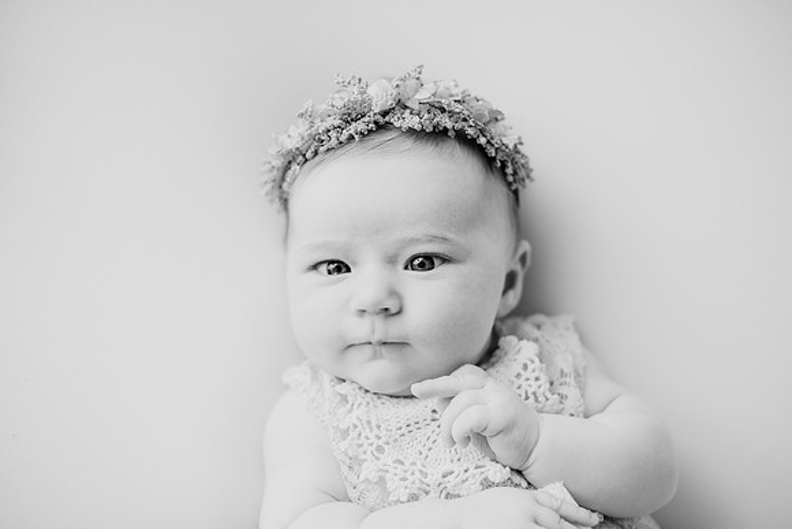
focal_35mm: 50
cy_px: 264
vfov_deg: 27.0
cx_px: 396
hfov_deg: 39.6
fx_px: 1100
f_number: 2.2
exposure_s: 1/160
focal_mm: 50
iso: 125
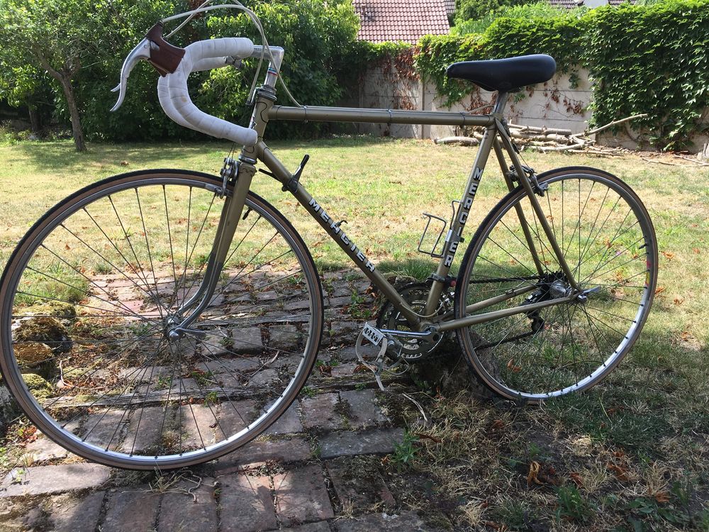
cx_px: 354
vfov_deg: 48.2
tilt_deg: -17.5
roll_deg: +1.0
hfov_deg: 61.7
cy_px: 266
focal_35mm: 29
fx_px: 594
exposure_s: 1/641
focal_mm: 4.15
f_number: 2.2
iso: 25
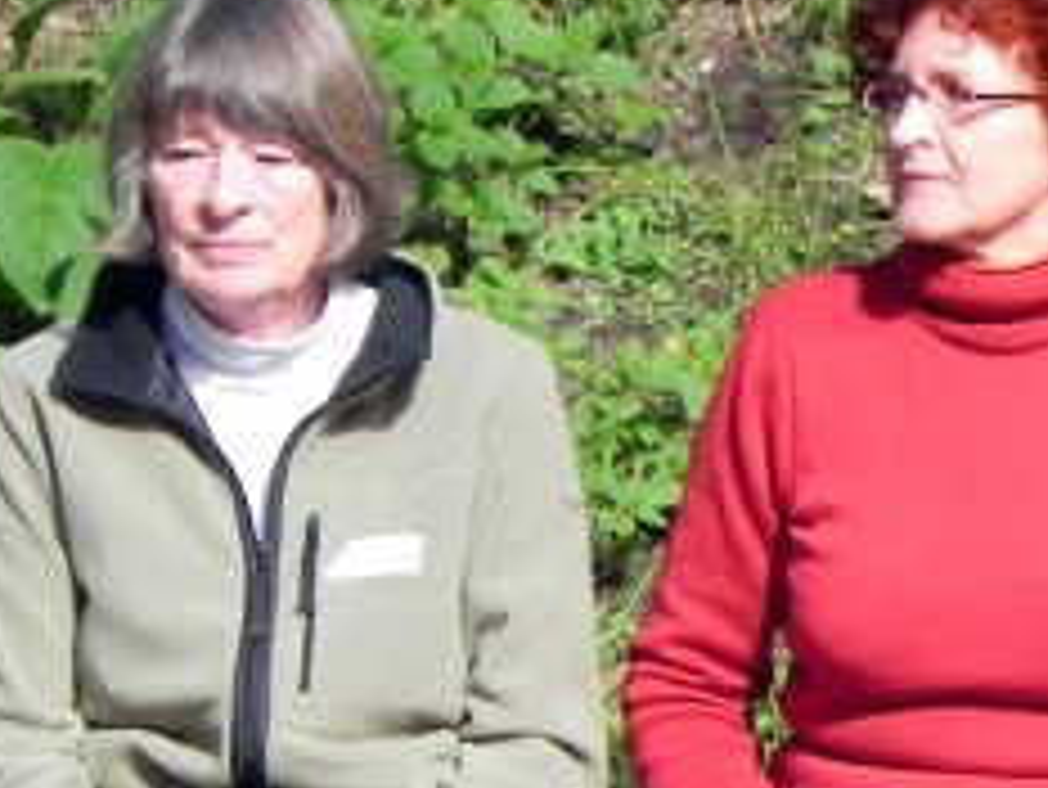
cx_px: 1048
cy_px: 612
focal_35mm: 679
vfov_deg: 2.2
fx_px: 20567
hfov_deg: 2.9
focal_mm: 44
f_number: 5
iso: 160
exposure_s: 1/218
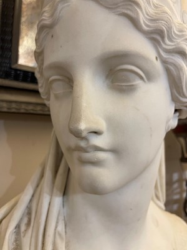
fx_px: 180
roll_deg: -2.1
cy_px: 125
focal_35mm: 25
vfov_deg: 69.4
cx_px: 94
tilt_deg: +1.7
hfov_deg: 54.9
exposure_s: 1/50
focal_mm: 5.1
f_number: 1.6
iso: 160
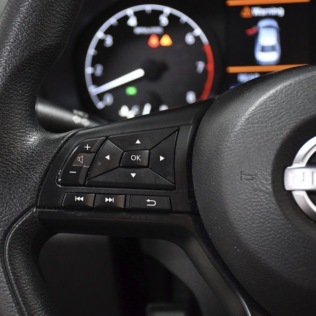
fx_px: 961
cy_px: 157
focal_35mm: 93
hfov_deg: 18.6
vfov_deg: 18.7
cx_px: 113
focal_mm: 48
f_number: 4.5
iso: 2500
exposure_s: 1/160
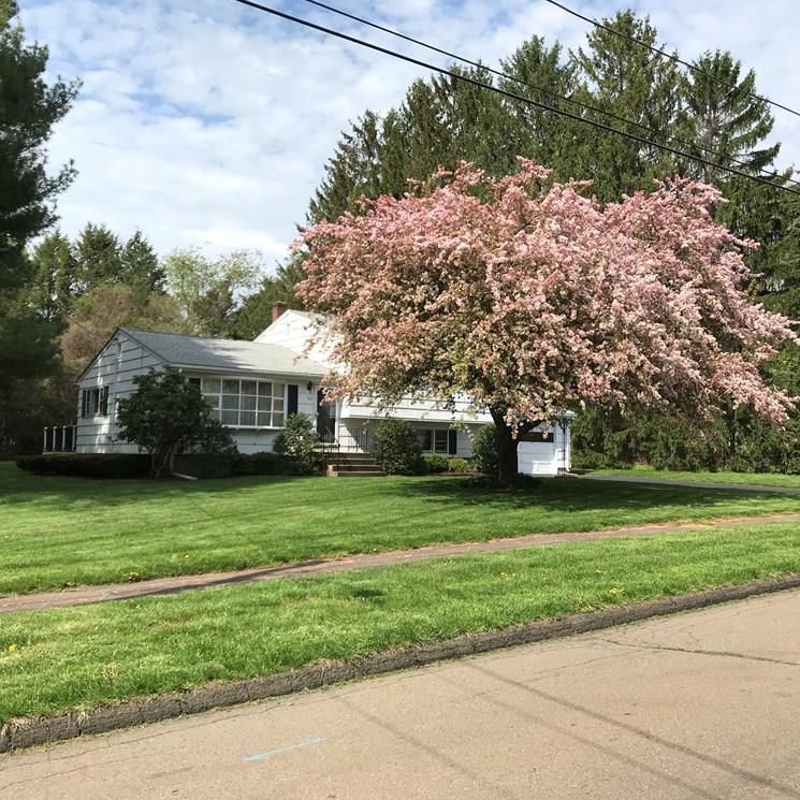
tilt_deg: +5.6
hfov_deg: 48.4
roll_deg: -0.4
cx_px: 412
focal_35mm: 34
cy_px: 402
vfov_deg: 48.5
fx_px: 889
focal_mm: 3.99
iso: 20
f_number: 1.8
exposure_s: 1/2083
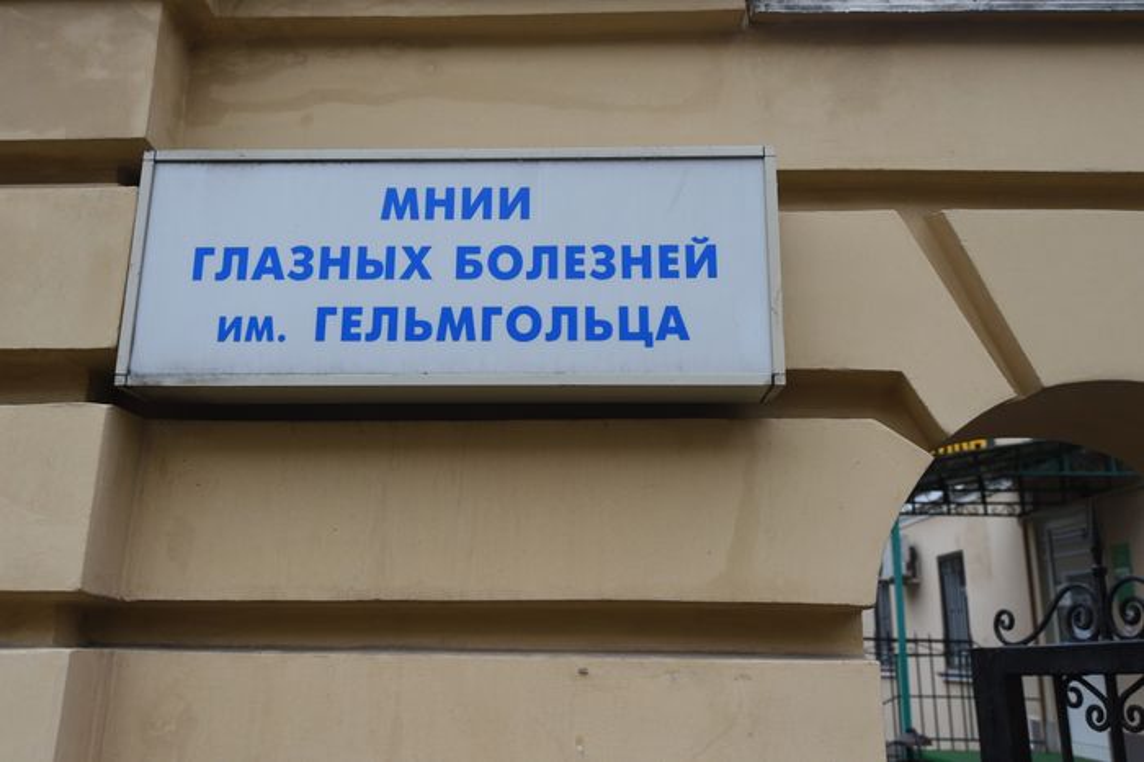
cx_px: 572
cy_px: 381
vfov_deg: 41.1
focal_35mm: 32
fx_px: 1016
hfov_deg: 58.7
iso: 2500
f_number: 5
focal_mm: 32
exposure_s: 1/2000
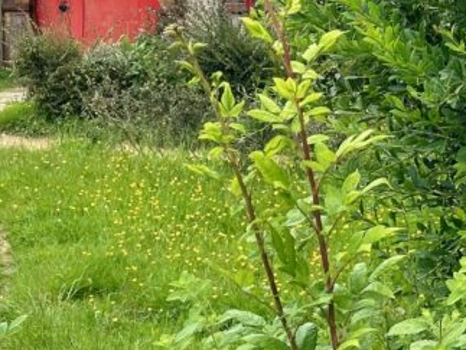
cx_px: -71
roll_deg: -0.8
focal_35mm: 152
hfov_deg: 12.7
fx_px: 2049
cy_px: -48
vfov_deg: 9.7
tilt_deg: -0.3
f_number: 1.78
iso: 64
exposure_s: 1/903
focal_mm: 6.86
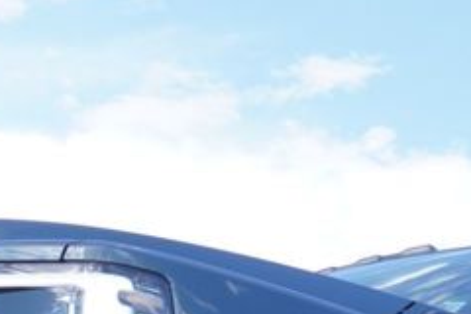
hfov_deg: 12.8
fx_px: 2095
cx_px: 318
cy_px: 655
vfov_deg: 8.1
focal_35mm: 160
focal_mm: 25
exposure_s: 1/125
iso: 100
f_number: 6.3
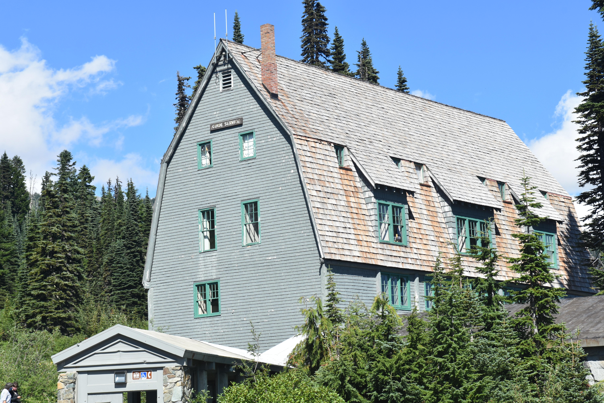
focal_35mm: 82
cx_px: 302
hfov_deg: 24.6
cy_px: 202
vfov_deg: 16.6
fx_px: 1384
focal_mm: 55
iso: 320
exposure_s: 1/400
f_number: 10
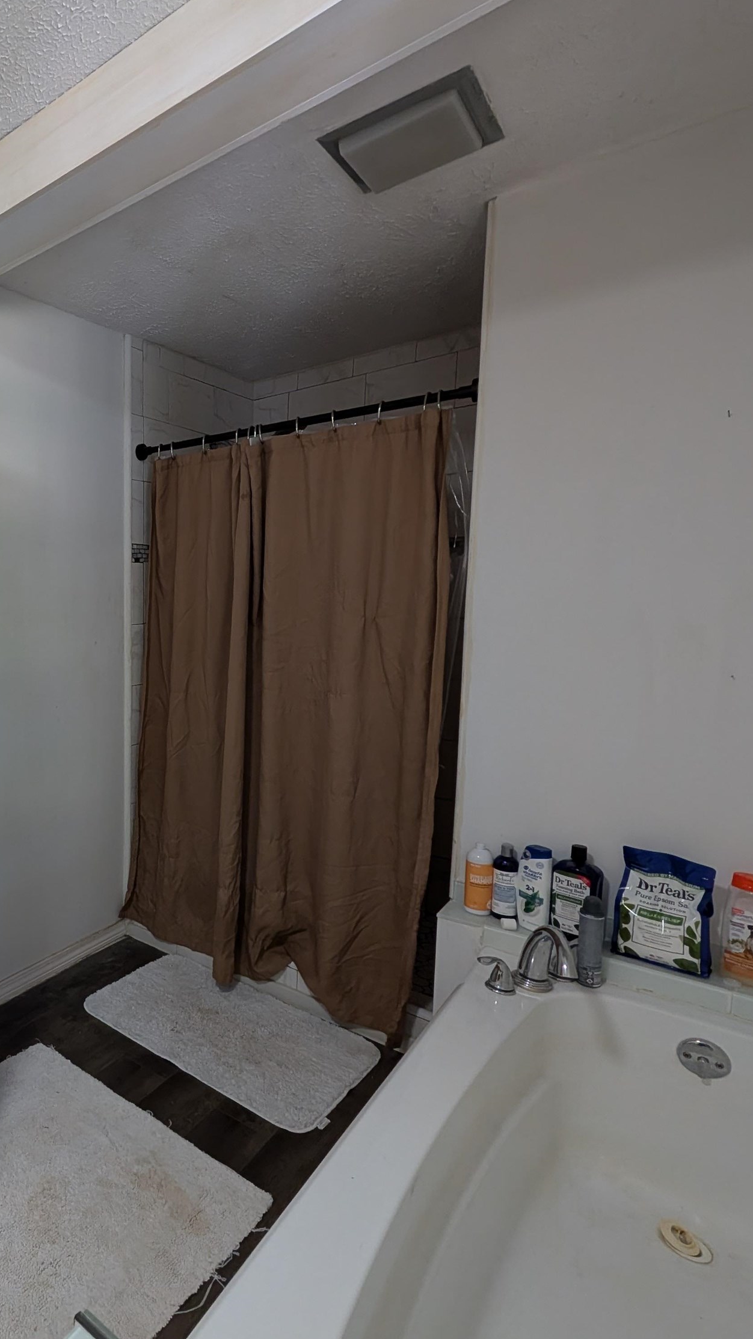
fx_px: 639
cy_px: 681
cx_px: 35
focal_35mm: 18
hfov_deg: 51.5
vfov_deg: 92.7
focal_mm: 2.02
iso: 170
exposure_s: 1/24
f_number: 1.7
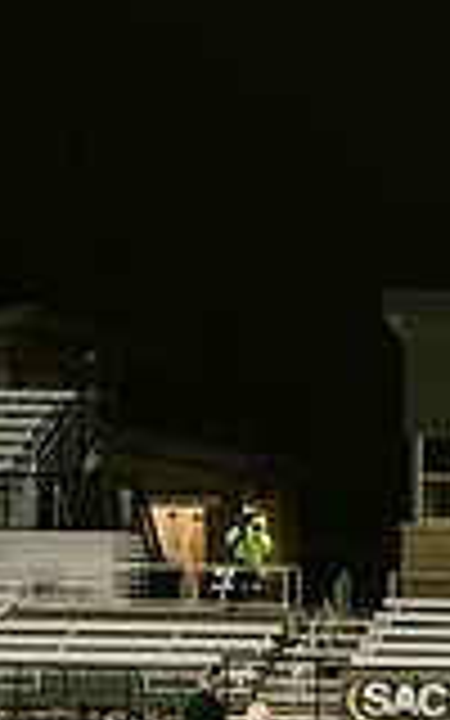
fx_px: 5082
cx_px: 1291
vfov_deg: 8.1
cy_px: 677
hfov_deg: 4.9
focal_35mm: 259
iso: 2000
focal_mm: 70
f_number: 4
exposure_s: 1/160
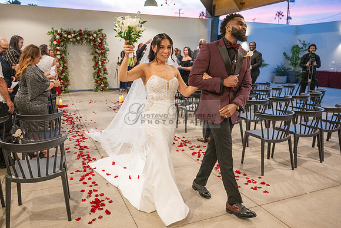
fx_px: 284
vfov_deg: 43.6
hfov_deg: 61.9
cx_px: 170
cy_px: 114
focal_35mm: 30
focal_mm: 30
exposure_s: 1/200
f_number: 3.5
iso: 1250
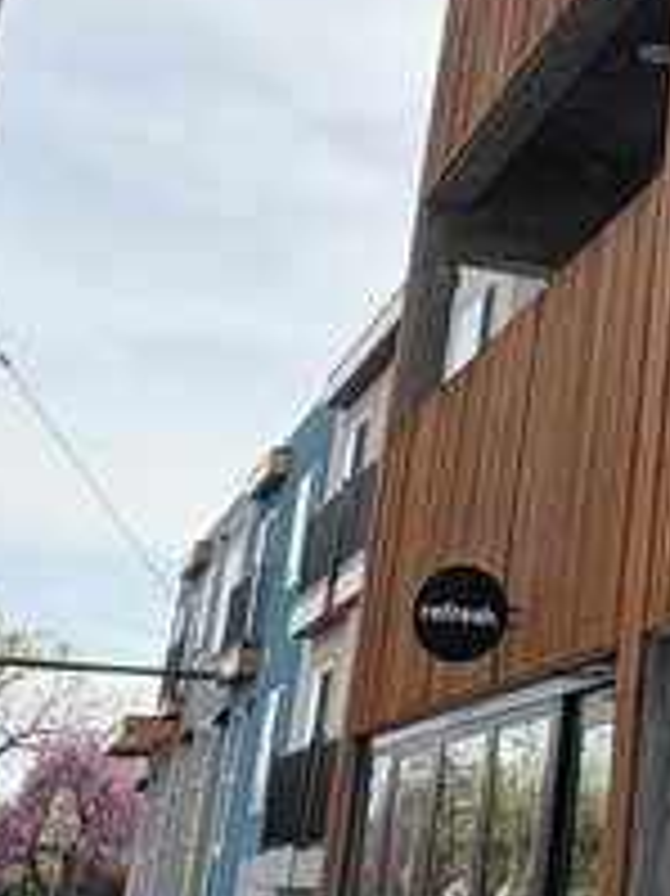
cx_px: 976
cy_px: 144
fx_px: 1860
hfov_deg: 18.3
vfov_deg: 26.4
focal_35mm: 72
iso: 64
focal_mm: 2.22
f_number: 2.2
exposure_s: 1/1927
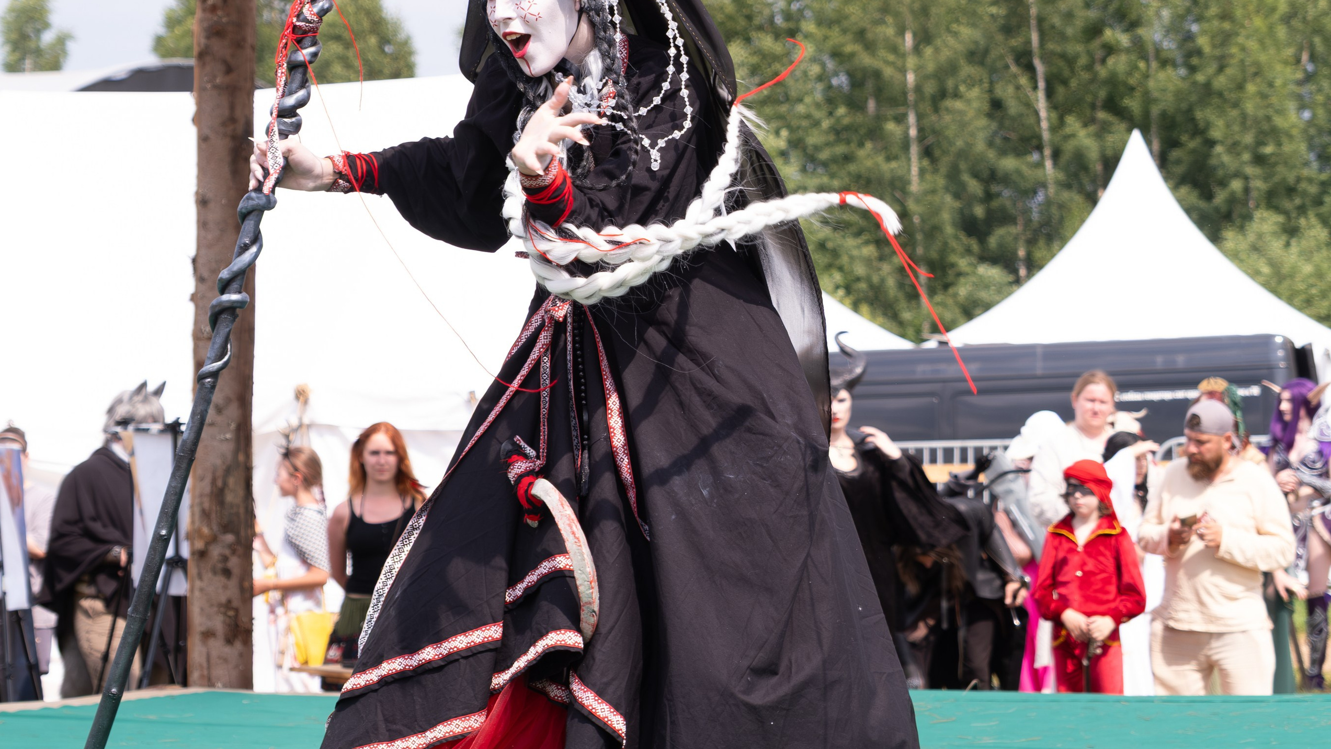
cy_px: 216
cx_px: 666
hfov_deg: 21.8
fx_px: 3458
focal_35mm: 98
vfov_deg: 12.3
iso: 250
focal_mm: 41.4
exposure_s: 1/1600
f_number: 3.2
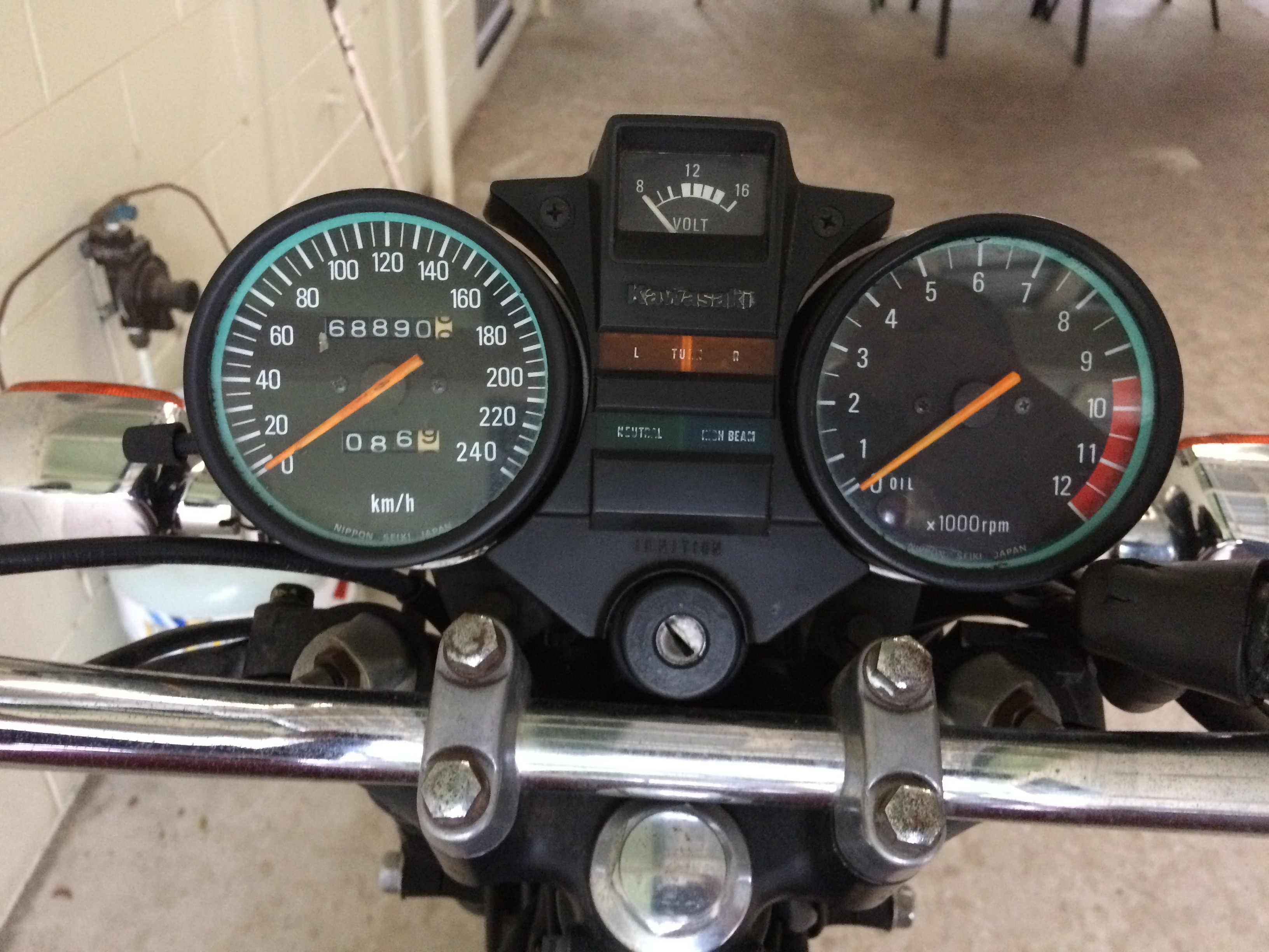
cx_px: 634
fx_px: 1063
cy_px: 476
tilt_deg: -33.6
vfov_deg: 48.2
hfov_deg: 61.7
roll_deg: -2.0
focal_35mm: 29
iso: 400
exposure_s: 1/17
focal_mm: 4.15
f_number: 2.2
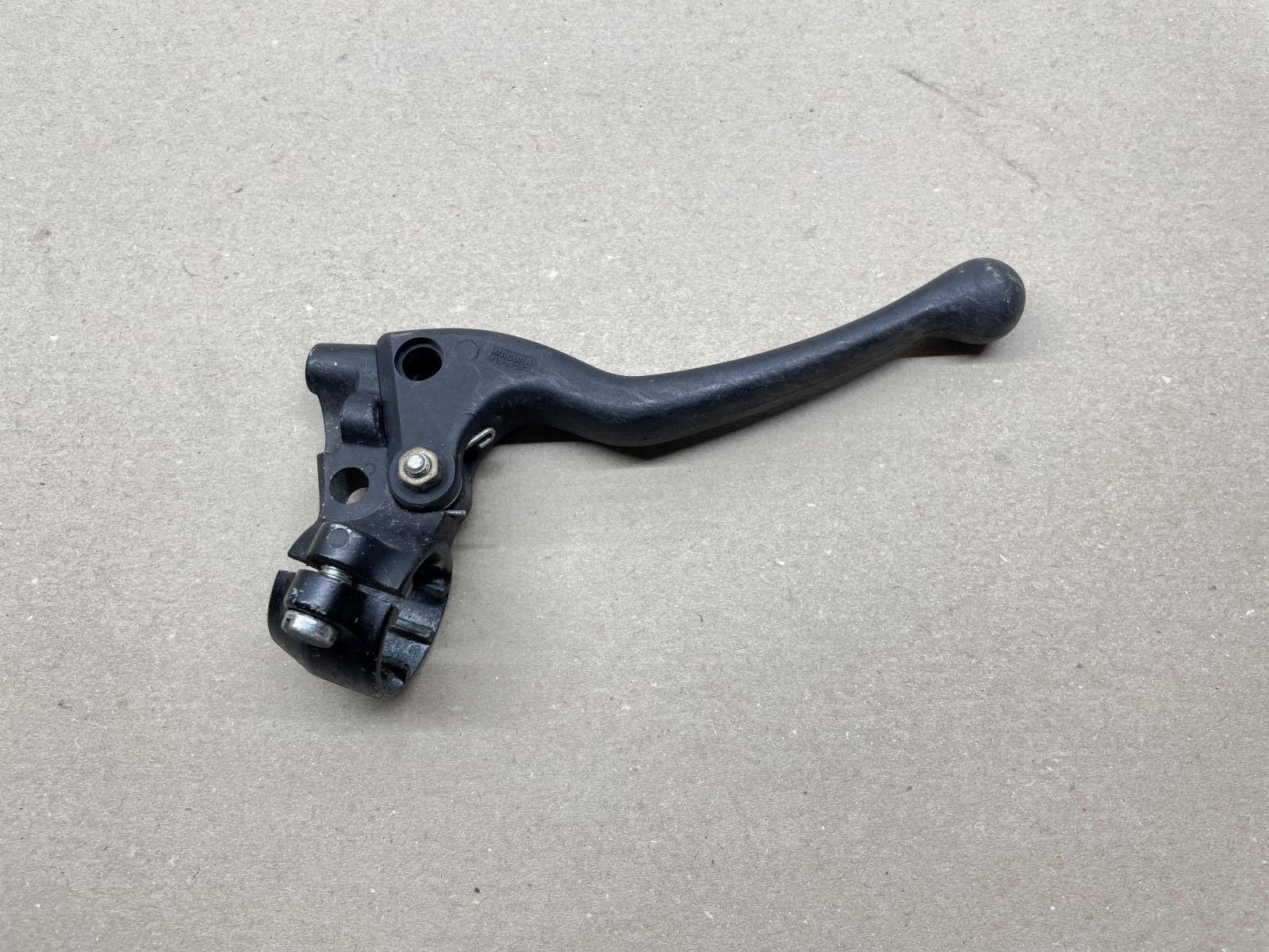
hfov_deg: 67.3
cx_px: 634
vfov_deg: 53.1
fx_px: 953
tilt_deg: -75.3
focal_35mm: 26
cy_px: 476
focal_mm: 4.2
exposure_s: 1/100
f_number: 1.6
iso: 80
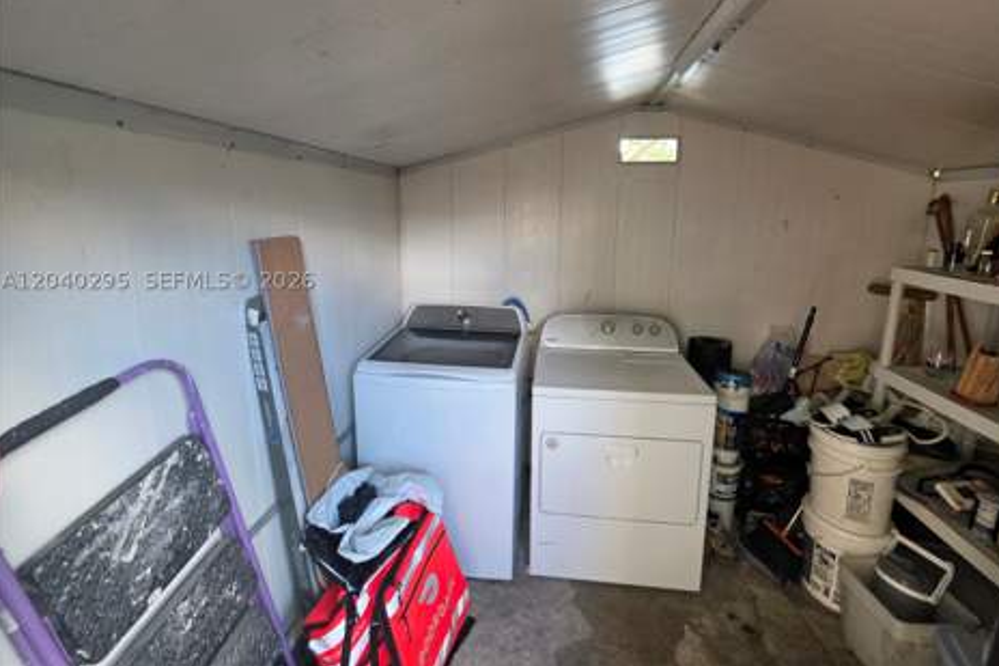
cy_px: 280
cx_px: 512
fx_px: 388
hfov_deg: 104.2
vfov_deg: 80.6
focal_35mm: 14
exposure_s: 1/240
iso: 400
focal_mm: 2.2
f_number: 1.9
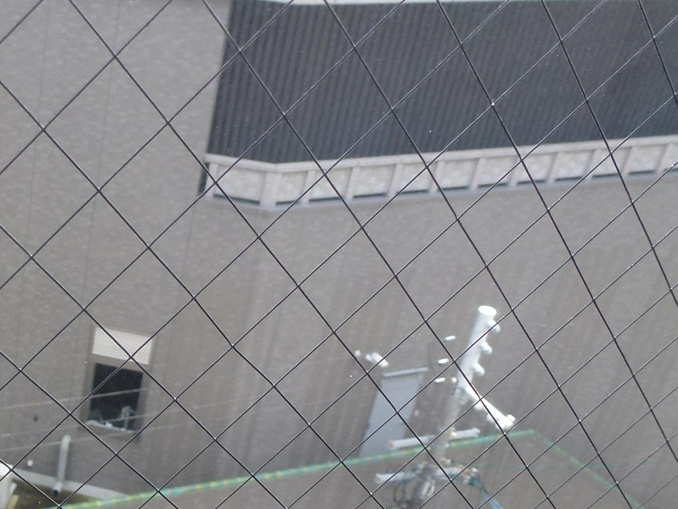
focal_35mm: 56
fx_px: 1097
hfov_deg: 30.6
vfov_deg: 25.1
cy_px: 481
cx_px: -72
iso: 100
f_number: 3.5
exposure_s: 1/125
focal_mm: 4.3
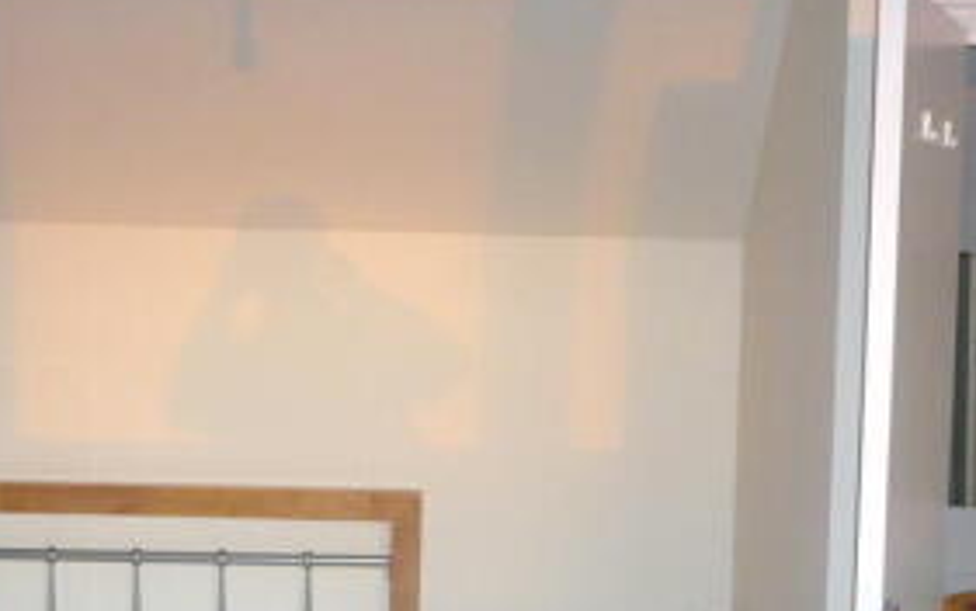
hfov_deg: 26.8
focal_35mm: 77
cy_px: 491
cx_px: 415
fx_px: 2049
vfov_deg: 16.8
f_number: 2.8
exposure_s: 1/30
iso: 160
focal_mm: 5.8
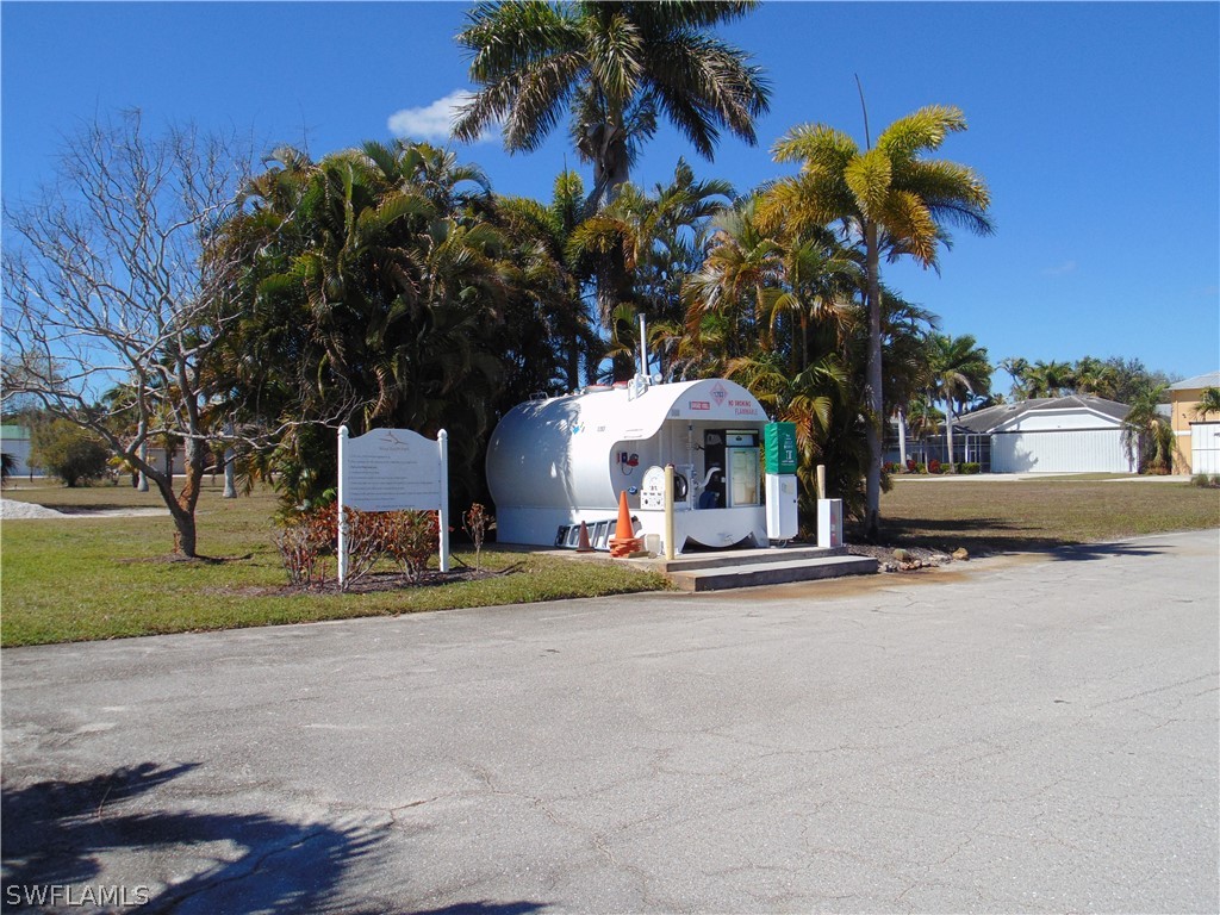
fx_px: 1057
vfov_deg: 46.8
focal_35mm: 30
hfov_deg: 60.0
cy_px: 458
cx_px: 610
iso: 80
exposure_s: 1/320
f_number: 8
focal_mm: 5.4
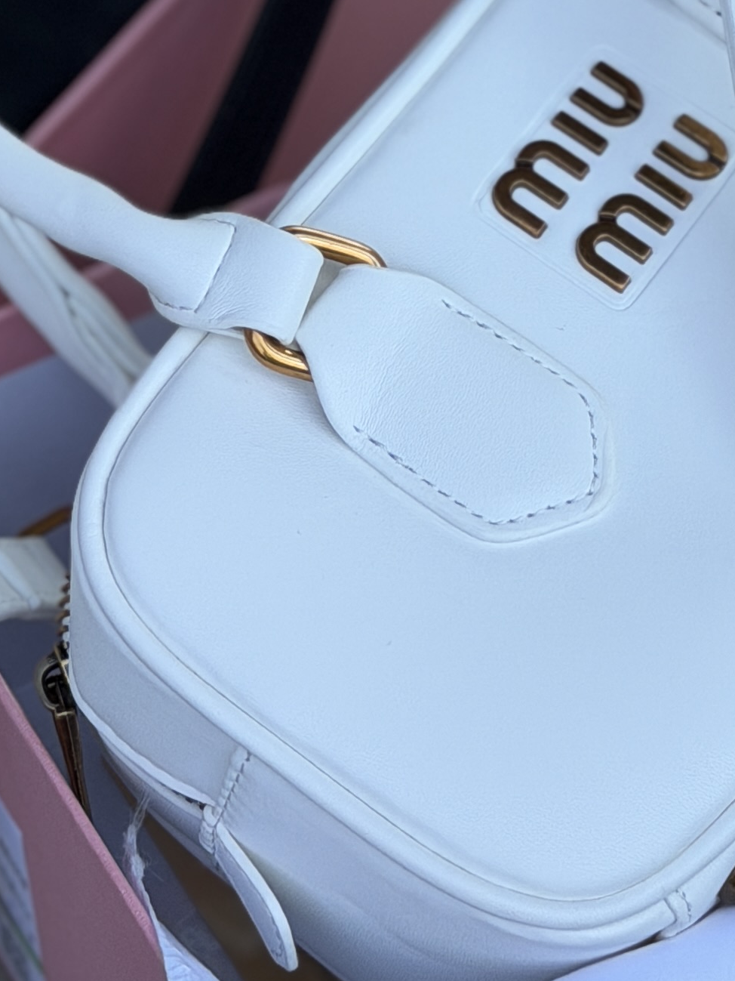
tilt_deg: -47.1
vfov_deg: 13.0
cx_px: 399
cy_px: -85
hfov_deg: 10.0
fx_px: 4219
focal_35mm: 149
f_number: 1.78
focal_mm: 6.76
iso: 64
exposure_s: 1/754
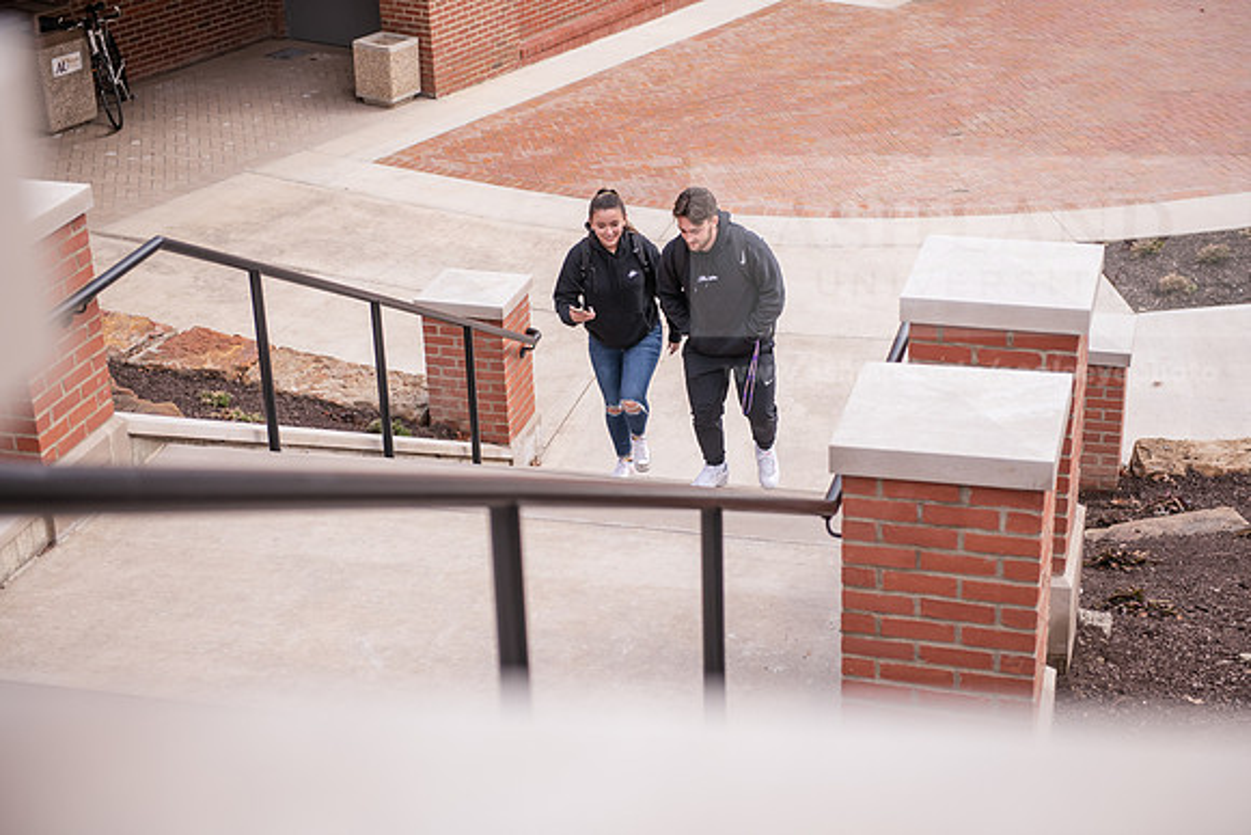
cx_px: 642
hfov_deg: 33.6
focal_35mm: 60
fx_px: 2071
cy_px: 406
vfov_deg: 22.8
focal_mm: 58
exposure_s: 1/1250
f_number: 3.5
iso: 200
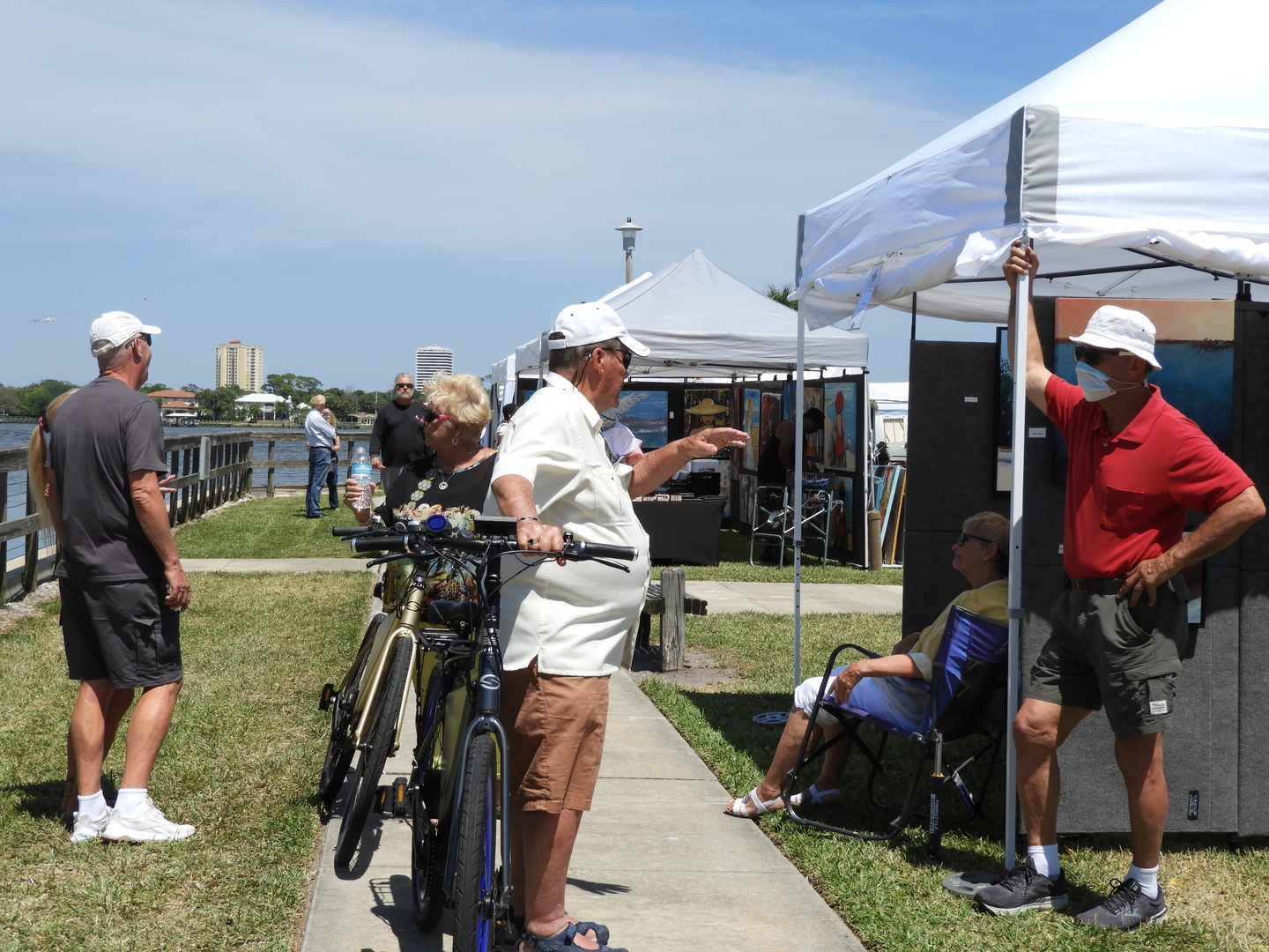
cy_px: 476
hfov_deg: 38.2
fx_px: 1833
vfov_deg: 29.1
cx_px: 634
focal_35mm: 50
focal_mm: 9
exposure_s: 1/1250
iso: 100
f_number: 4
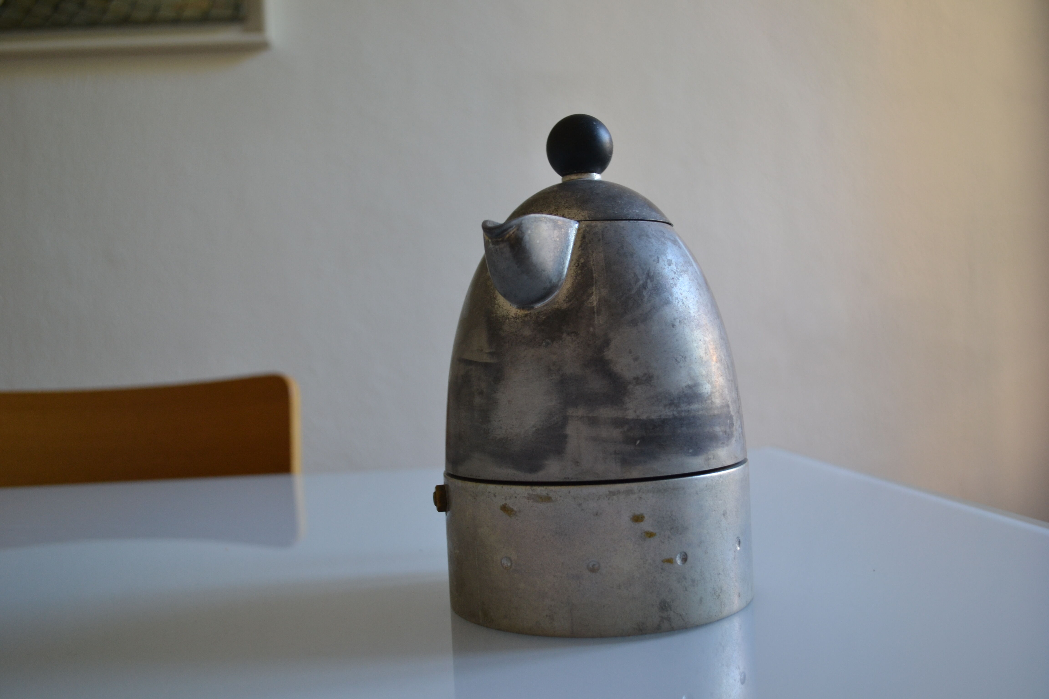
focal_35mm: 33
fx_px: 962
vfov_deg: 40.0
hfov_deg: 57.2
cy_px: 350
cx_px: 524
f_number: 4
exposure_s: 1/50
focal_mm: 22
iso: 400
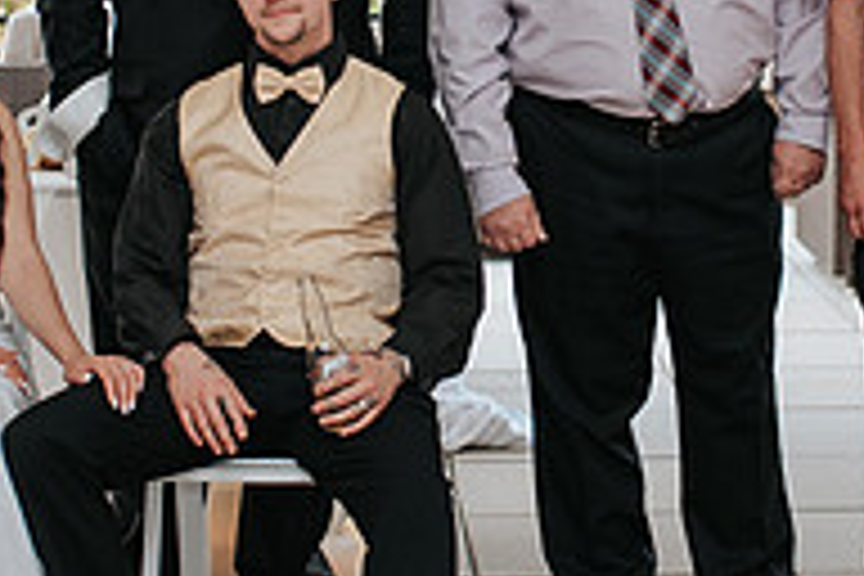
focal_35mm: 148
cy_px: 60
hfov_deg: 13.9
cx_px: 451
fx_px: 3552
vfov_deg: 9.2
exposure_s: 1/160
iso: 180
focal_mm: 35
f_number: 2.8
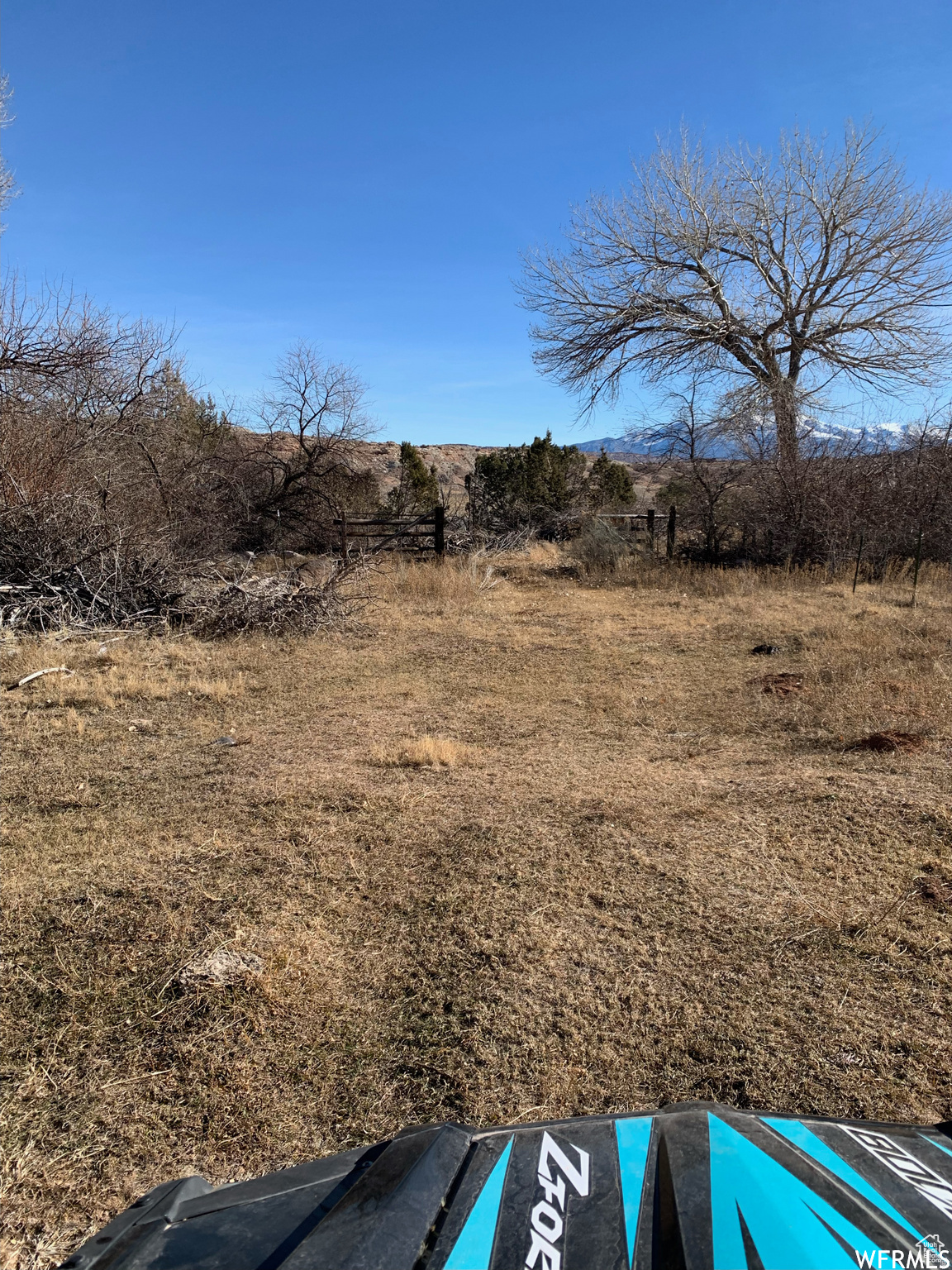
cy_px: 635
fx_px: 953
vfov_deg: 67.3
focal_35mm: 26
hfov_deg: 53.1
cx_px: 476
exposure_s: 1/1992
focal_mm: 4.25
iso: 25
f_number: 1.8
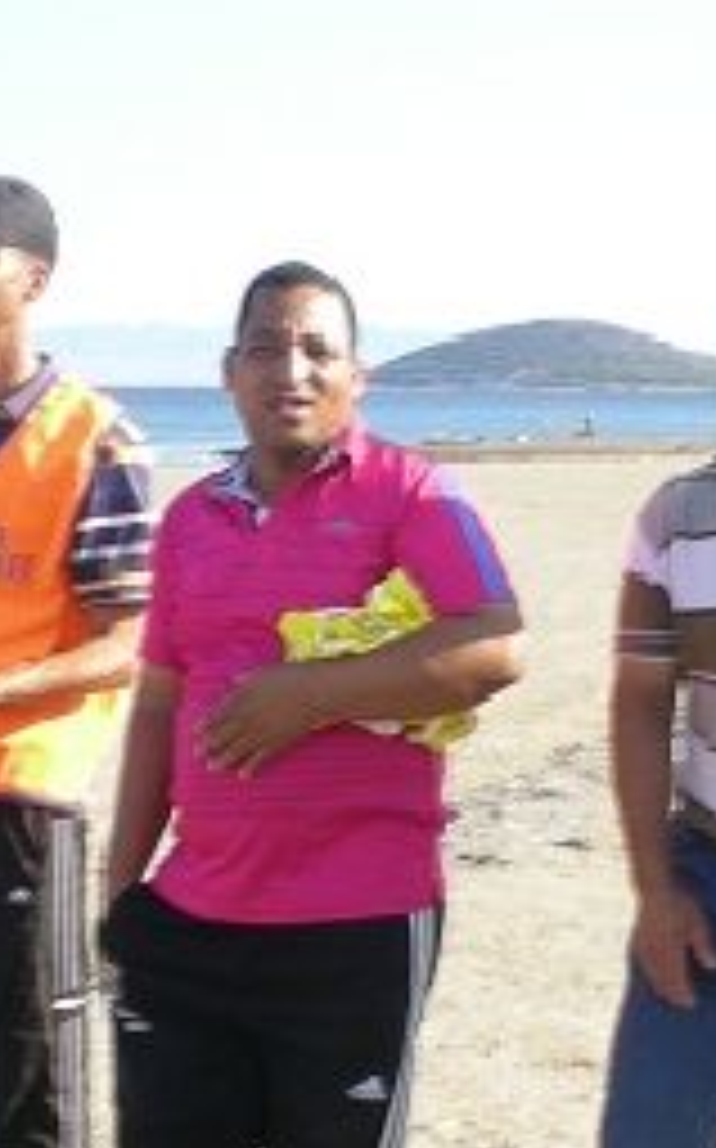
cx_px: 333
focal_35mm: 101
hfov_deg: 12.9
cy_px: 876
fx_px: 3159
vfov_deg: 20.4
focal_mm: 6.3
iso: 50
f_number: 4.6
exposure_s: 1/150
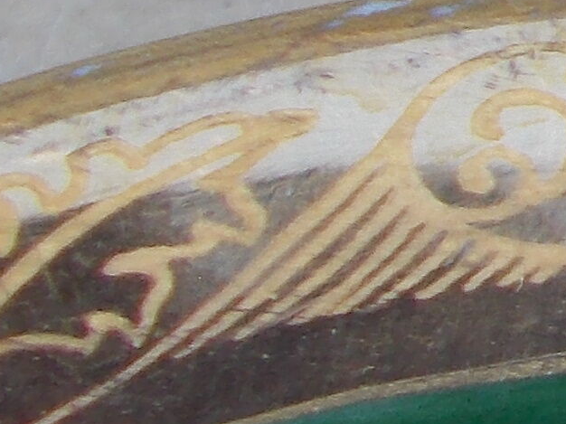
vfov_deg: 6.6
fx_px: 3612
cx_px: 1917
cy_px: -344
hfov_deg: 7.4
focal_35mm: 221
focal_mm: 5.3
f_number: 3.4
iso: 80
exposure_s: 1/80
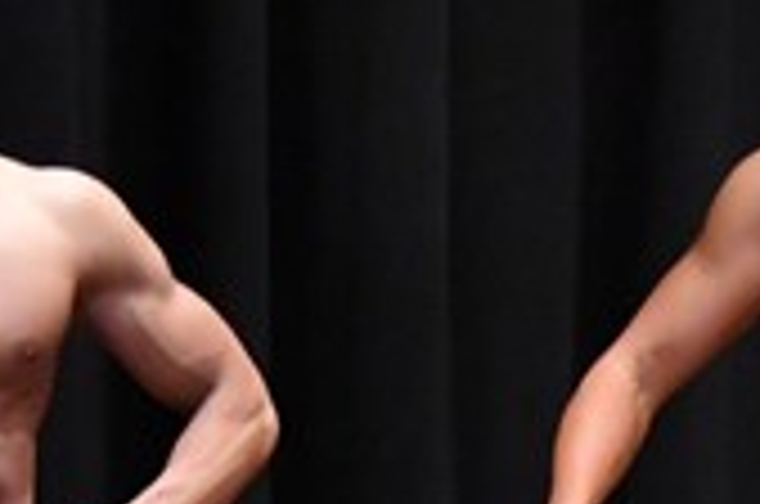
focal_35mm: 928
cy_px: 684
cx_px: 582
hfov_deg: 2.2
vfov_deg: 1.5
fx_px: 19554
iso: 8000
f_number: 5.6
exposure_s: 1/400
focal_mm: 135
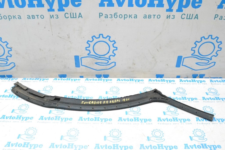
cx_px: 112
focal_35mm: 33
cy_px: 75
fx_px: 206
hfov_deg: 57.2
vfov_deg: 40.0
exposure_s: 1/160
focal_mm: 22
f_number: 9
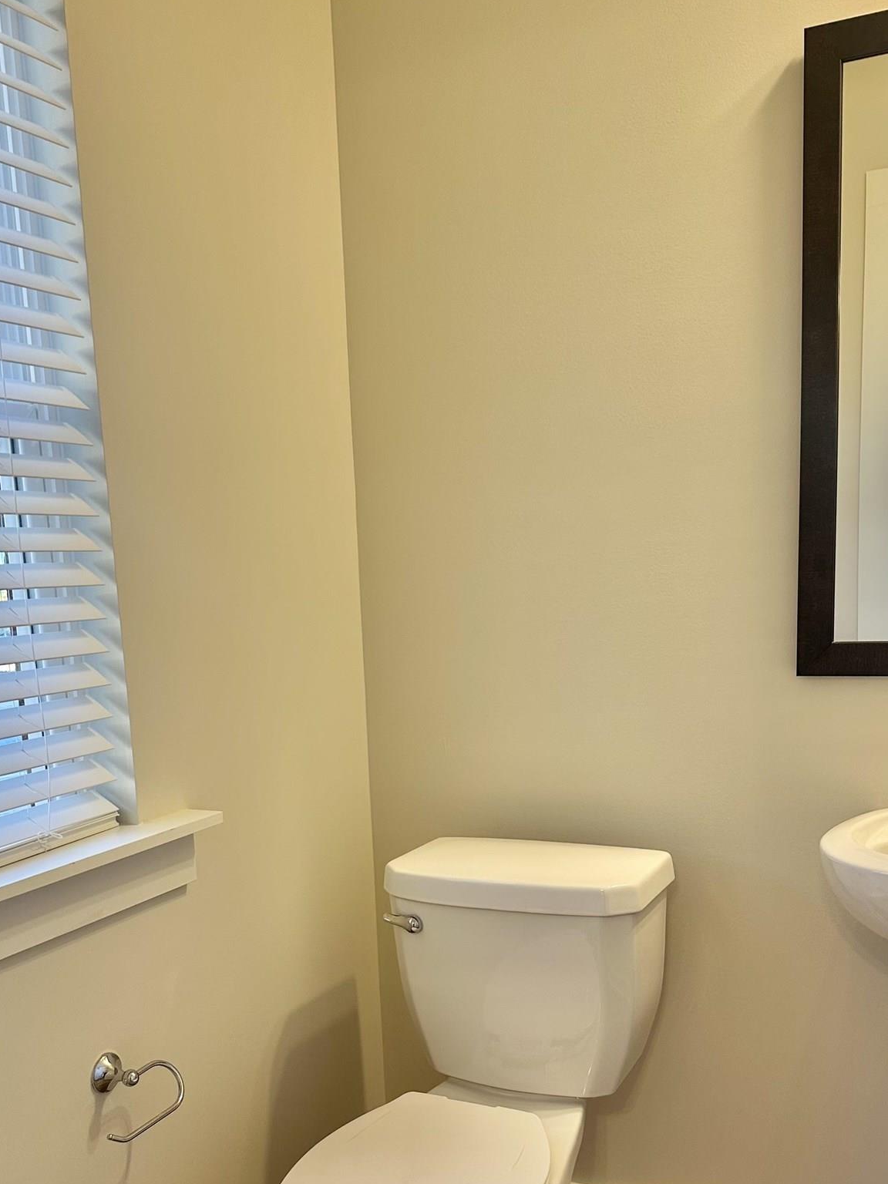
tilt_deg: -10.1
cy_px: 769
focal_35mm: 36
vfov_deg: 50.6
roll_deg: +2.8
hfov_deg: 39.7
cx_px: 426
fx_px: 1231
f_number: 1.78
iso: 125
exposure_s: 1/120
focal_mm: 6.86
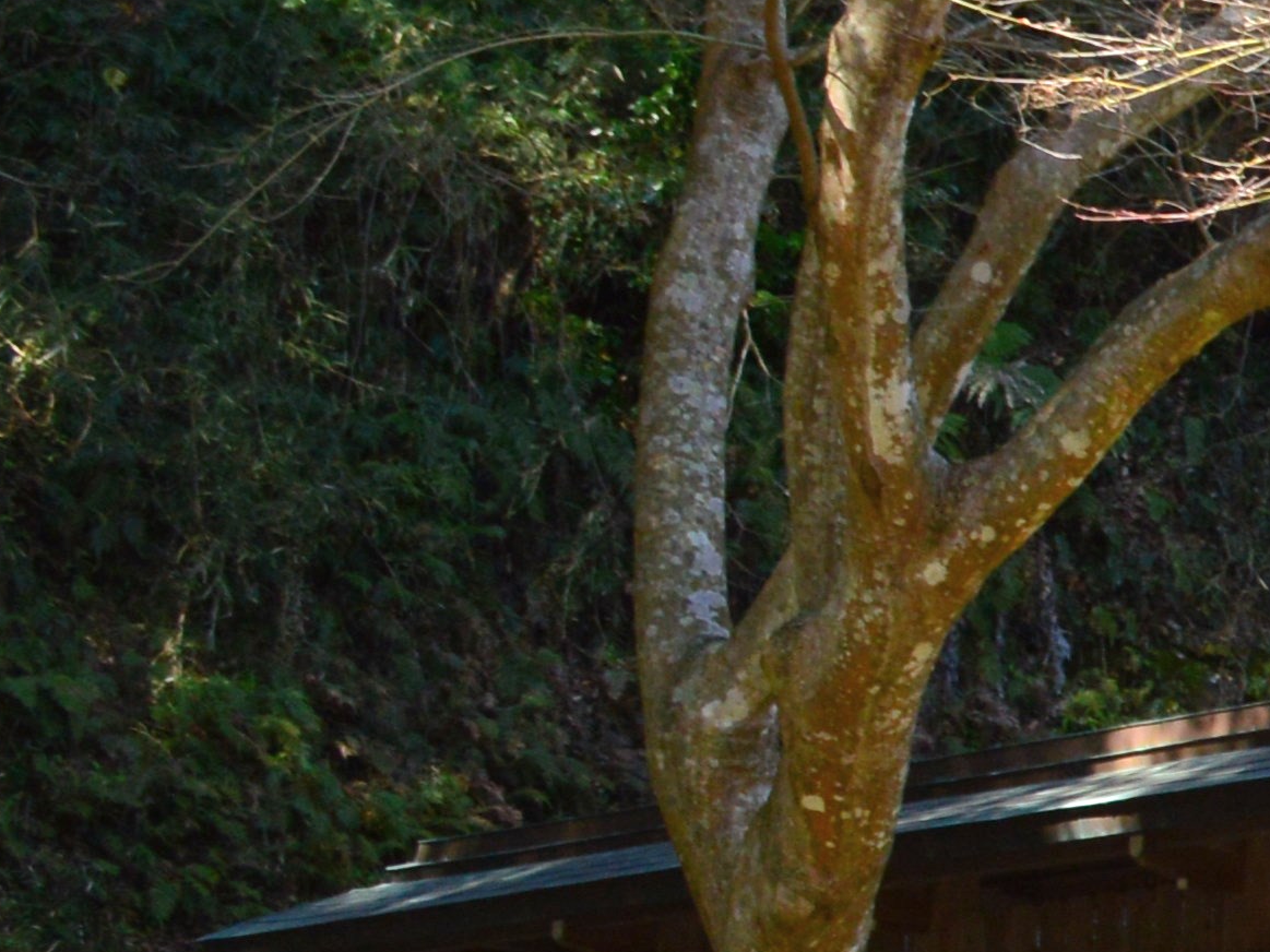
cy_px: 602
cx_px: 3041
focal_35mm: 164
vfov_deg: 9.0
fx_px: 6016
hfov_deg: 10.4
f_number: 8
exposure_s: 1/250
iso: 400
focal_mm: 22
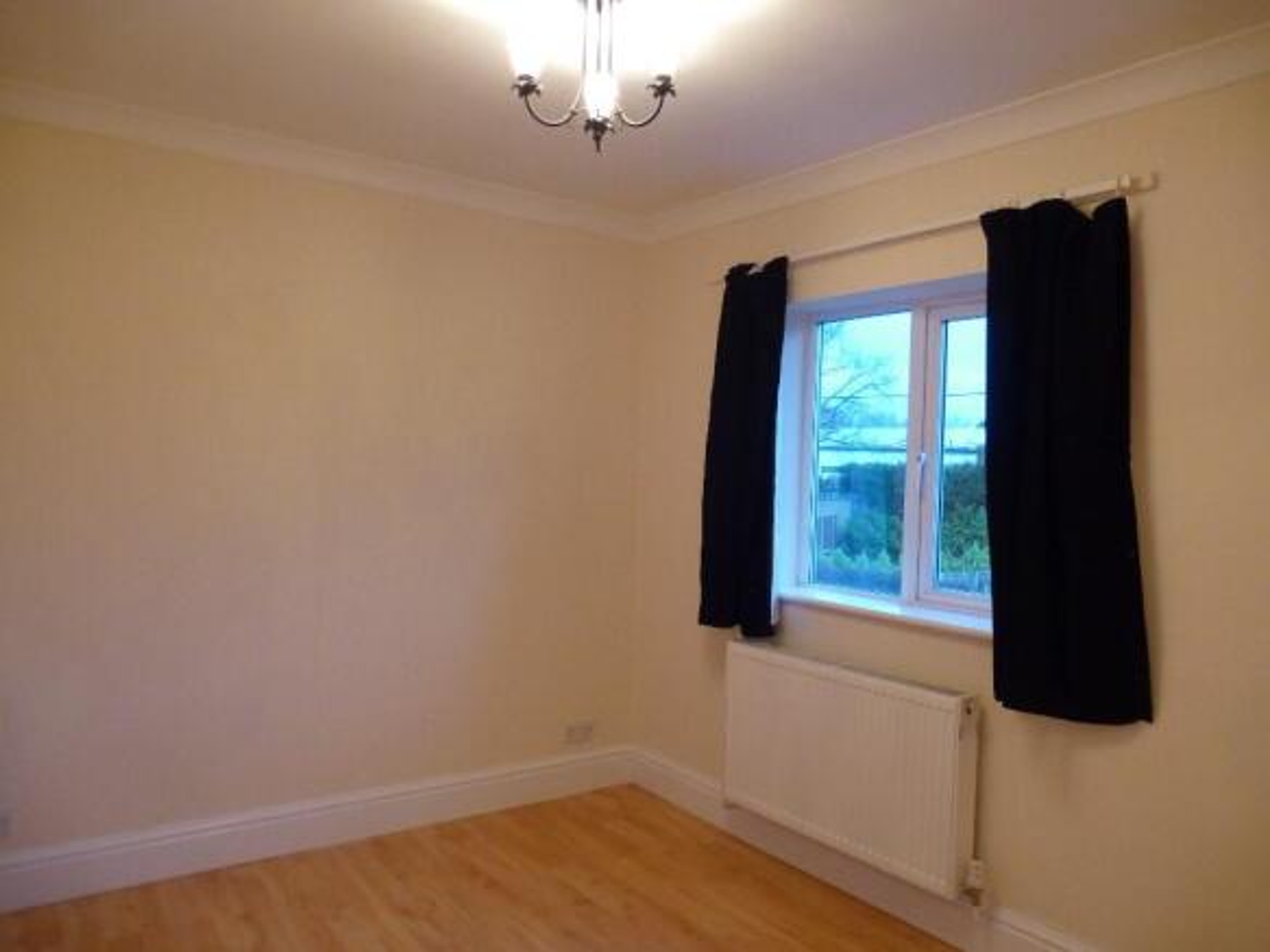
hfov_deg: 71.6
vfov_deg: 56.8
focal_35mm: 24
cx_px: 635
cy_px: 476
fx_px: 880
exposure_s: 1/25
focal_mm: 4.3
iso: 400
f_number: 3.3
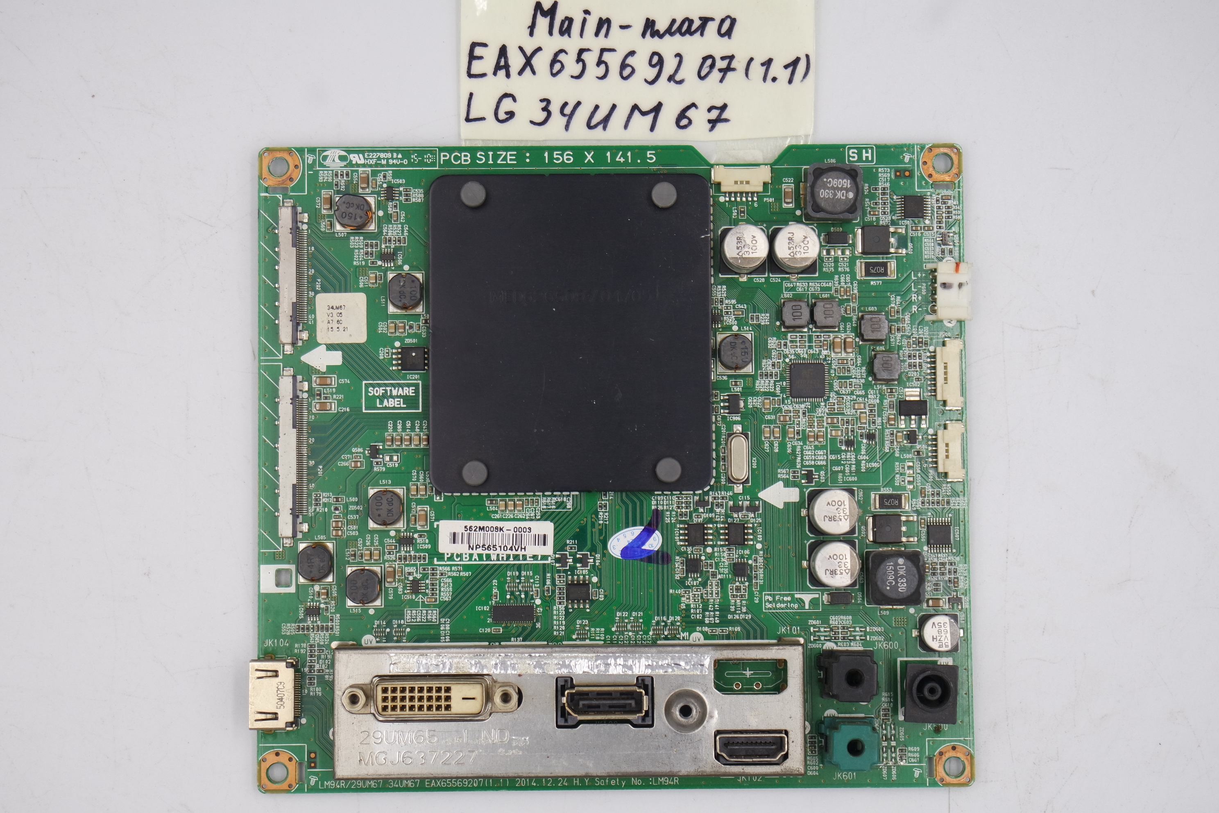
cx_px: 610
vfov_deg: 21.2
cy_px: 406
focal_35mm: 64
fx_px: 2167
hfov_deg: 31.4
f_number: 5.6
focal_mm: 24
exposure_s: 1/100
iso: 200
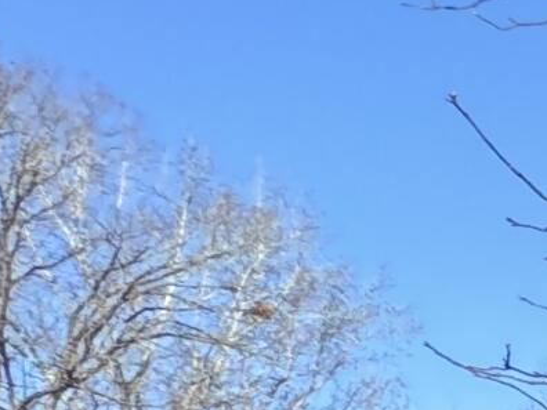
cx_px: 1928
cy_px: 1041
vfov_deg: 11.2
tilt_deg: -7.0
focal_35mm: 106
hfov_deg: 9.5
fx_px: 1675
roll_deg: -0.1
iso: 40
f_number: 2.2
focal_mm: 2.22
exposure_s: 1/787
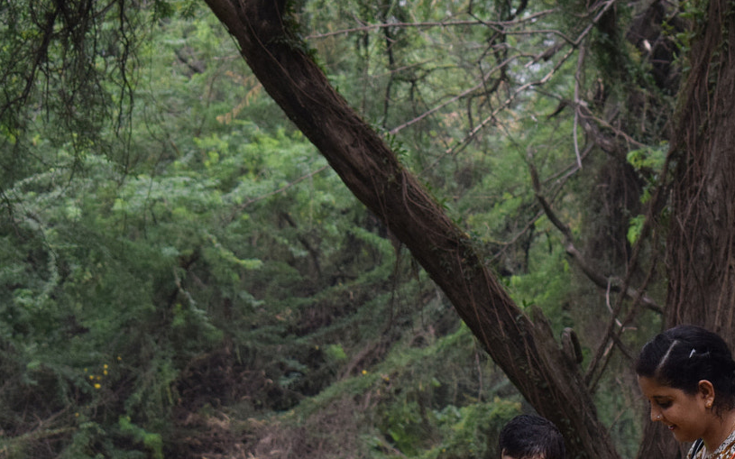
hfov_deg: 12.6
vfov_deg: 7.9
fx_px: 3304
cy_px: 478
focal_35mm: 165
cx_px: 574
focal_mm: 55
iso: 1000
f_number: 5.6
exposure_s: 1/50
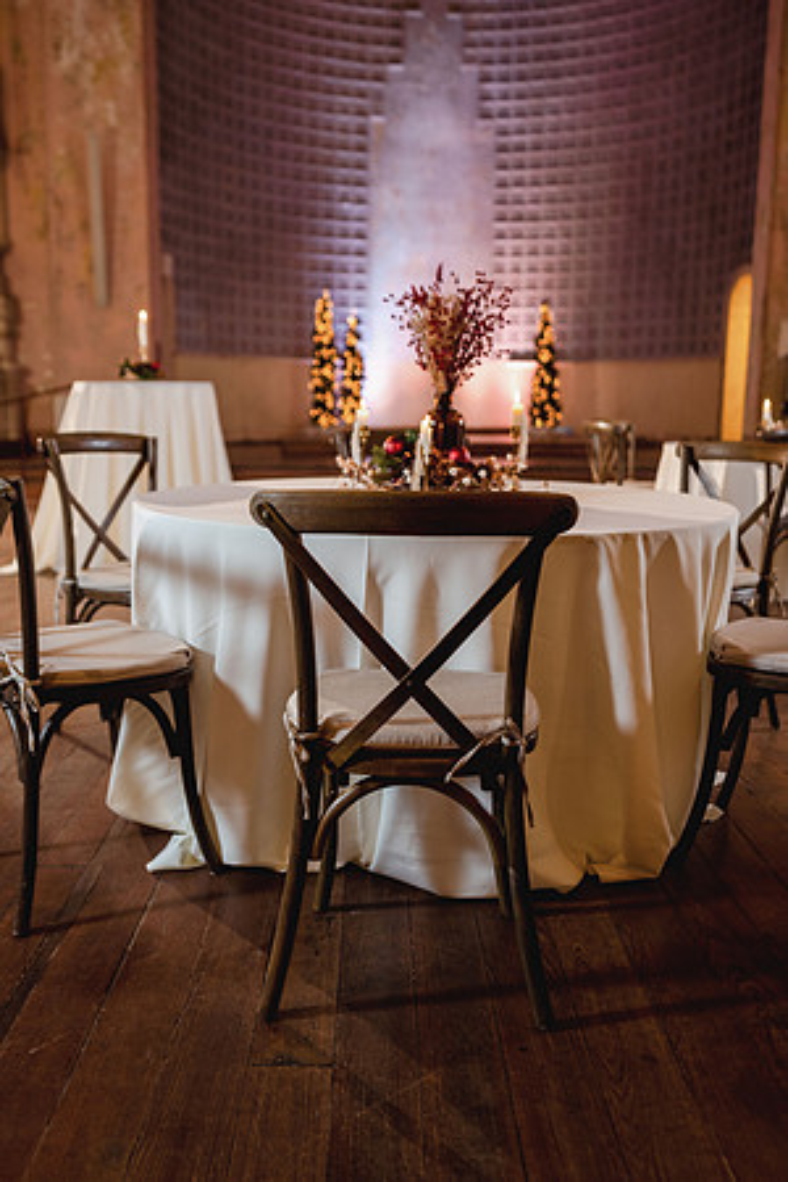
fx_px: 1149
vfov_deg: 54.4
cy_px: 591
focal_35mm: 35
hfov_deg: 37.9
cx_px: 394
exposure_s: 1/60
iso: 400
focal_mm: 35
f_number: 2.5
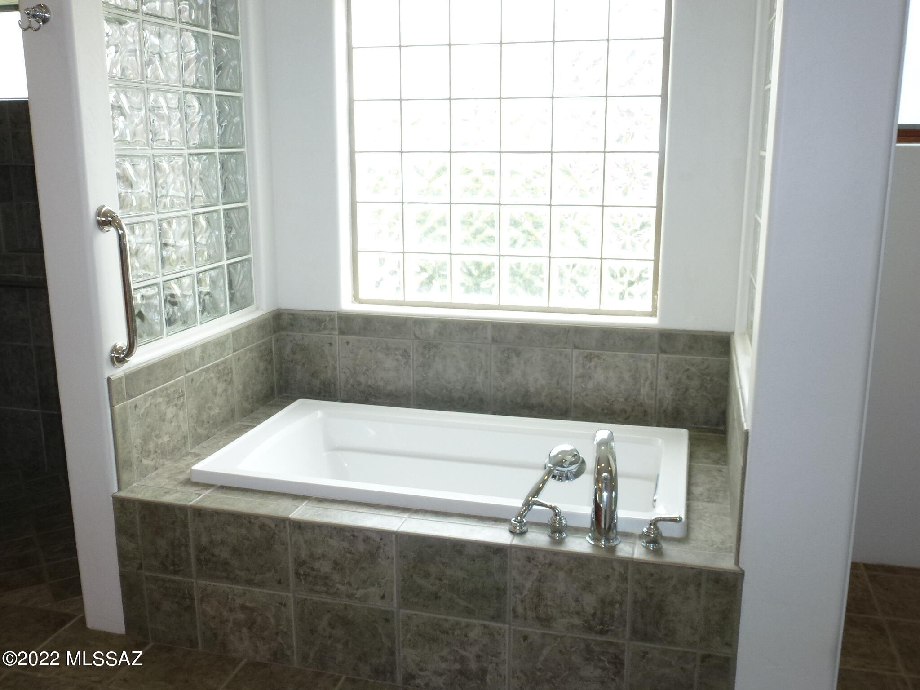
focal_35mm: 30
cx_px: 460
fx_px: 797
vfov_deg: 46.8
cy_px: 345
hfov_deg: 60.0
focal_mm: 5.4
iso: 200
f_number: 3.5
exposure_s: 1/60
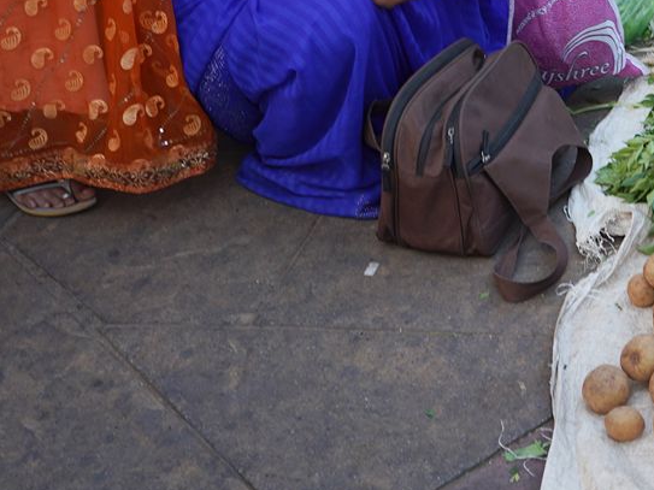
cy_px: -40
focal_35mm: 85
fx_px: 1606
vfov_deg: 16.8
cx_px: 874
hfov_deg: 20.8
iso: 100
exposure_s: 1/100
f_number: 3.2
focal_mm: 24
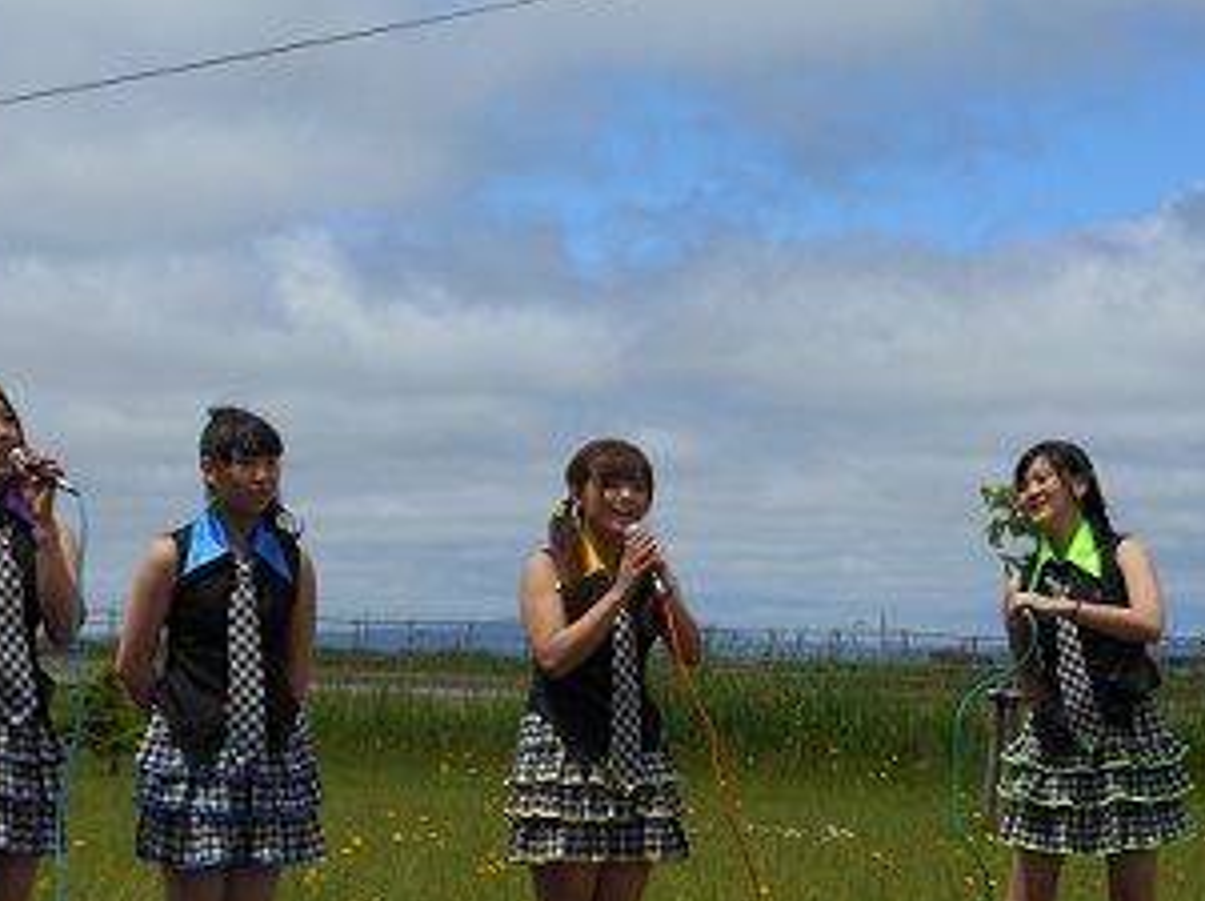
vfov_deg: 15.9
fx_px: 3234
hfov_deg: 21.1
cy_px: 521
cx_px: 444
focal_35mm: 93
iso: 80
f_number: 5
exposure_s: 1/1000
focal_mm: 11.2
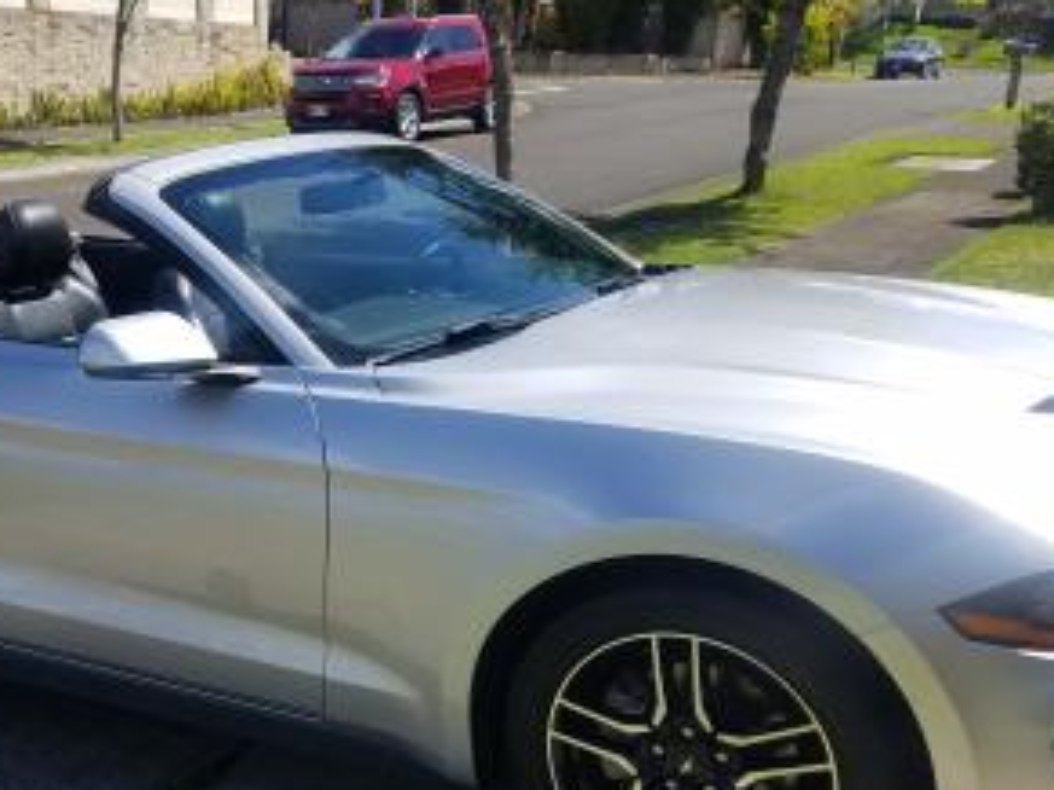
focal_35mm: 45
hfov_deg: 41.5
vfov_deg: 31.6
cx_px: 337
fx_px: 1370
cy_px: 594
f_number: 1.7
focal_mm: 4.2
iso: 50
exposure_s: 1/2080
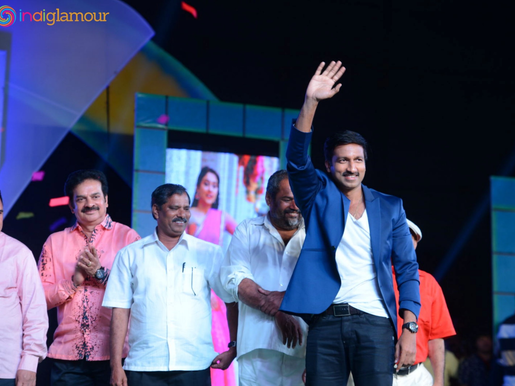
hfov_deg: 15.6
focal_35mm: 126
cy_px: 194
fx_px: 1874
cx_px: 284
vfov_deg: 11.8
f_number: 7.1
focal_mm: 116
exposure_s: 1/160
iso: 800
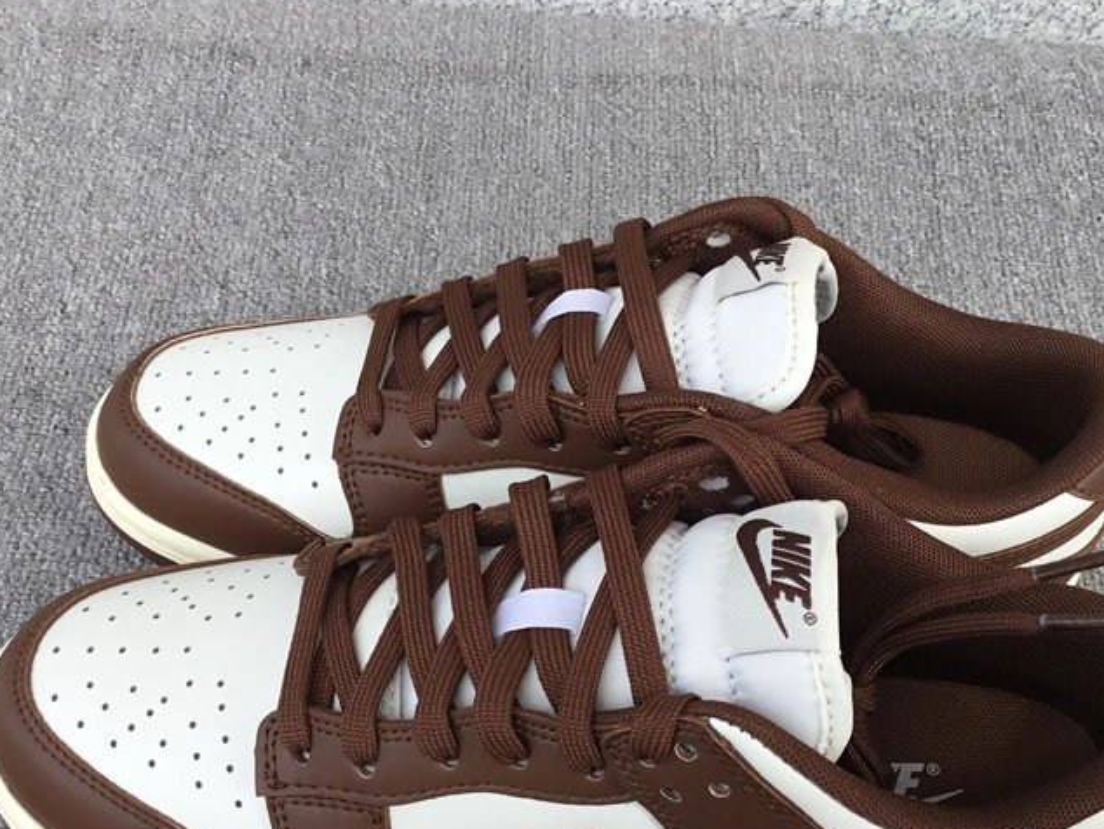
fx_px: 1404
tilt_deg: -53.5
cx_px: 636
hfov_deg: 42.8
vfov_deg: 32.6
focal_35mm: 44
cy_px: 551
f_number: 2.4
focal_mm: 3.3
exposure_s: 1/294
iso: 25
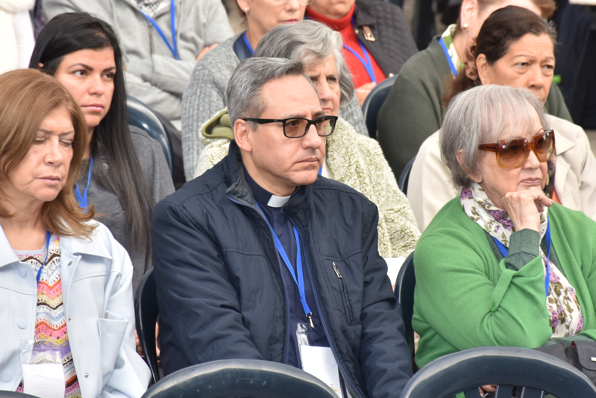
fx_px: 5084
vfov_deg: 4.5
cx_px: 314
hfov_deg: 6.7
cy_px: 155
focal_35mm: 307
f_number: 7.1
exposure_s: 1/80
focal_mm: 140
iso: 160
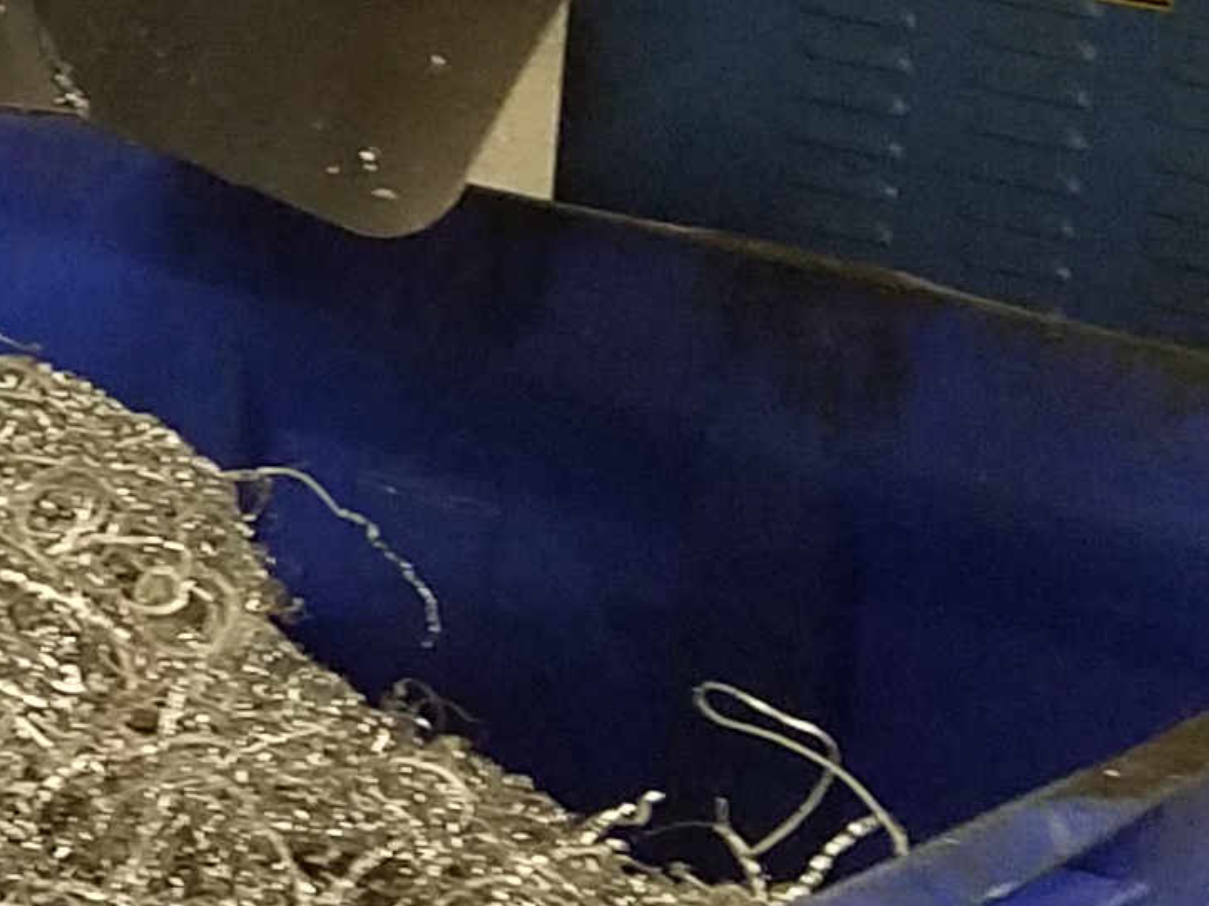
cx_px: -1047
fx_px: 5063
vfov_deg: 10.0
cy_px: -308
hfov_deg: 12.3
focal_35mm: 145
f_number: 1.7
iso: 200
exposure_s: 1/13
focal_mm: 4.2
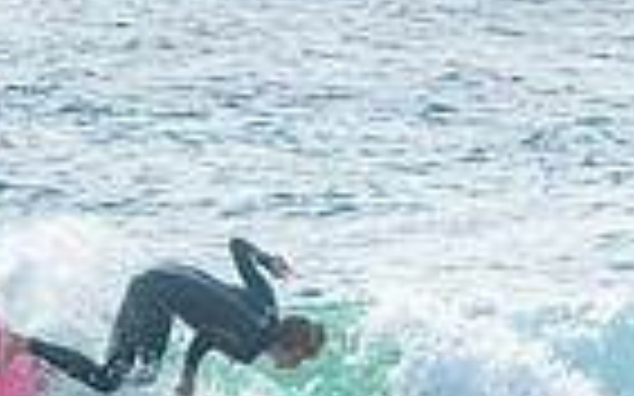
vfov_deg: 0.6
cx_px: 208
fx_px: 35631
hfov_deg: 1.0
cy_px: 530
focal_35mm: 2063
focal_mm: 400
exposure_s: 1/1600
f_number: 9
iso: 200
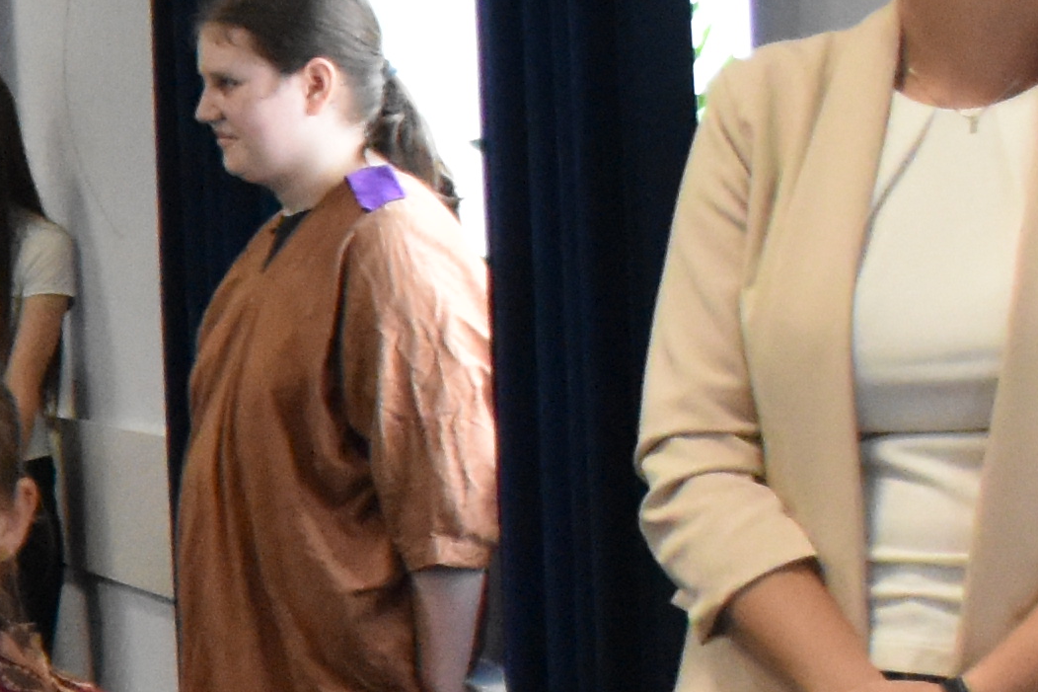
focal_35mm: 154
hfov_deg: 11.4
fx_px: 4439
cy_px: 763
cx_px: -1325
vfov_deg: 8.8
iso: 3200
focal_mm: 18
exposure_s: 1/200
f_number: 3.5
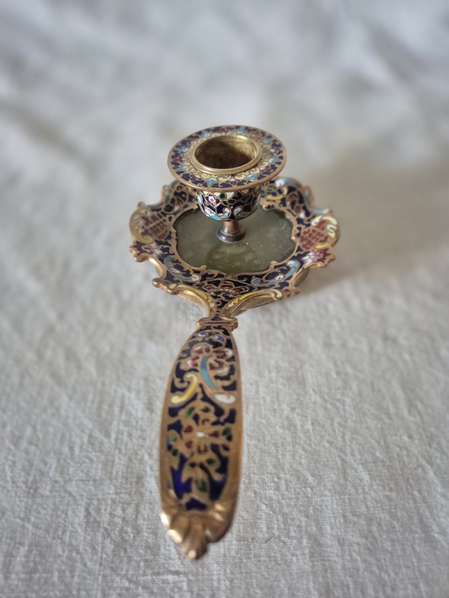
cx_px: 224
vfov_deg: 73.9
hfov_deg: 58.9
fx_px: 398
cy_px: 299
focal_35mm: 23
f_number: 1.8
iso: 1000
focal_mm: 5.4
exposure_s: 1/100
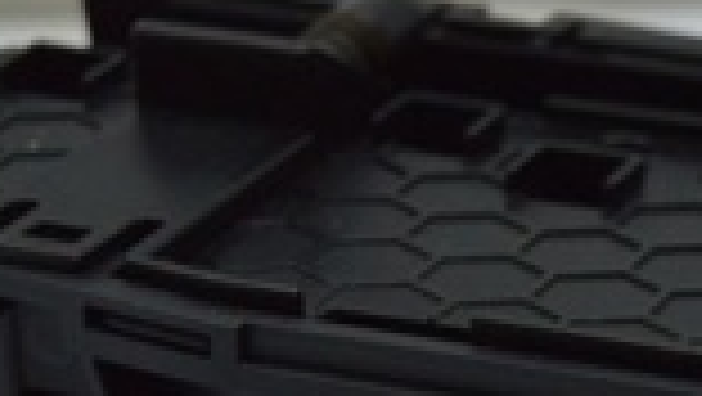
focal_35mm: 199
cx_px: 608
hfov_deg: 10.8
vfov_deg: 6.0
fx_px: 3709
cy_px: 677
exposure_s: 1/100
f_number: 4.2
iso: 400
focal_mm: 31
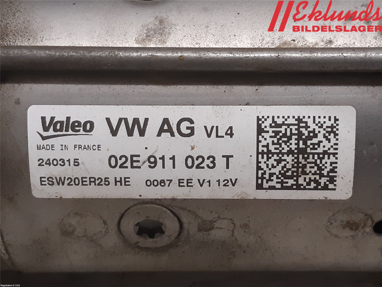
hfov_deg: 67.3
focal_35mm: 26
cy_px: 144
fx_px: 287
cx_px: 191
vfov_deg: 53.1
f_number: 1.7
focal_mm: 3.93
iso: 125
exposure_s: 1/50
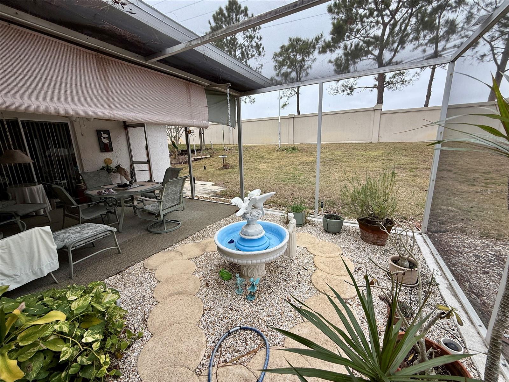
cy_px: 191
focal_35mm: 14
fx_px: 206
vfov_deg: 85.7
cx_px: 254
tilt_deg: -12.1
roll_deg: +1.5
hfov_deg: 102.1
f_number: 2.2
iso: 50
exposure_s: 1/304
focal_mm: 2.22
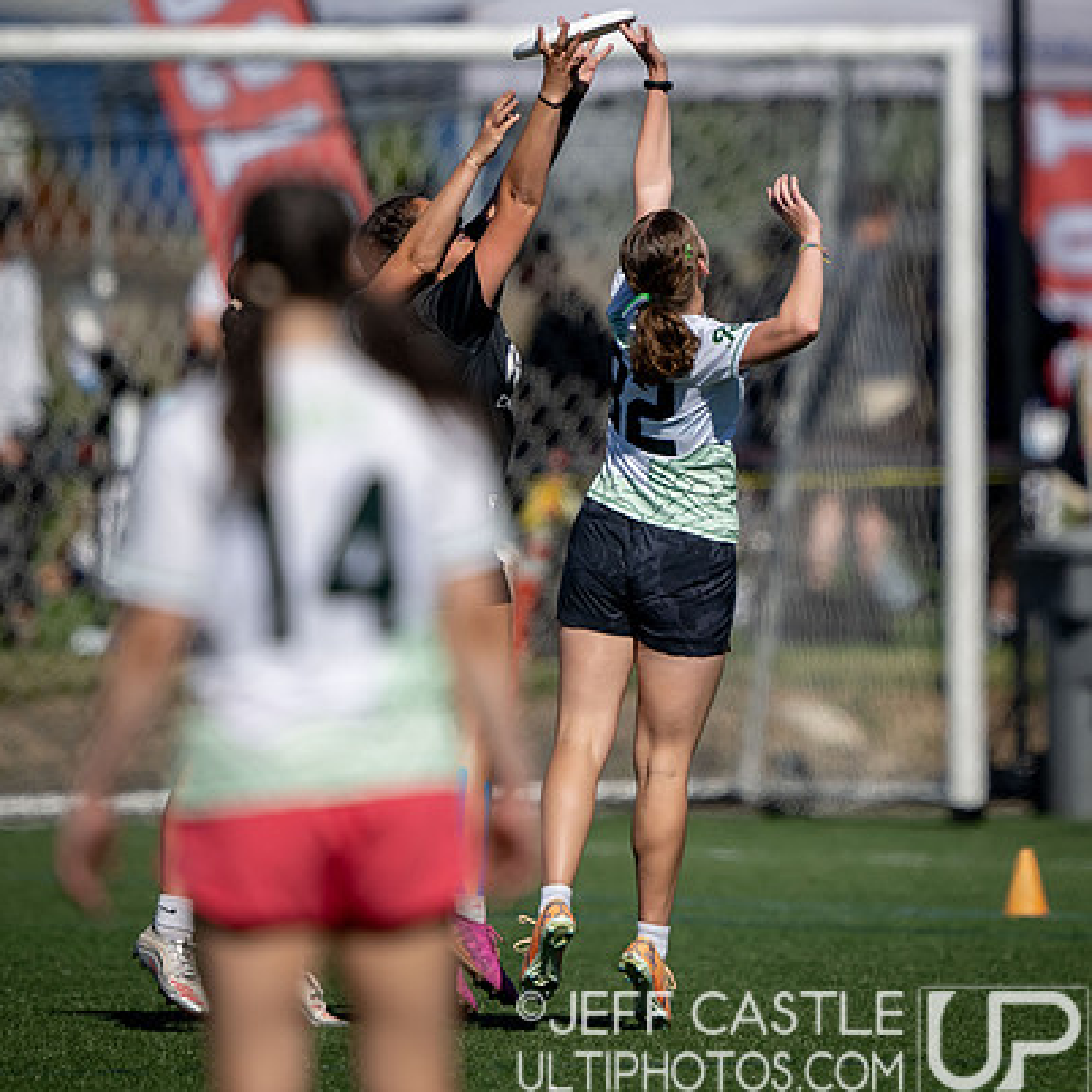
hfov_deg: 1.8
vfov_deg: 1.8
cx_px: 740
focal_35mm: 957
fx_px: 34156
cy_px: 234
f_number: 2.8
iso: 64
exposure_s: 1/4000
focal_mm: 400
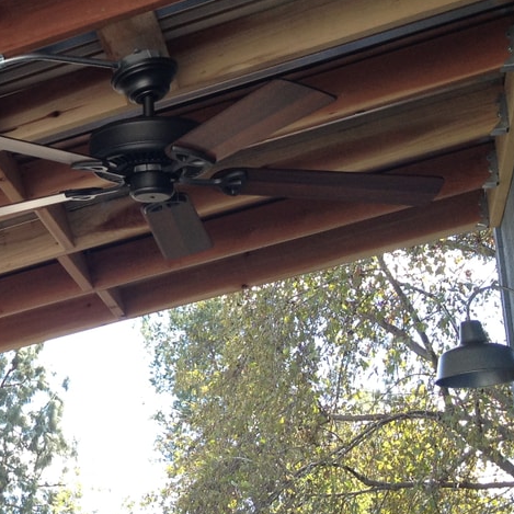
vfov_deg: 19.7
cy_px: 199
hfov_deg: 18.5
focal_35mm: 88
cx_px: -133
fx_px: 1478
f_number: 2.4
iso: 50
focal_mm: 4.28
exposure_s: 1/210
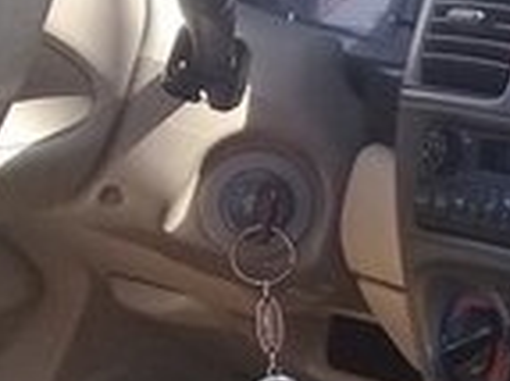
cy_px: 340
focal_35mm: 143
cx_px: 1077
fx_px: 2105
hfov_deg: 12.0
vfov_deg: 10.3
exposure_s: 1/114
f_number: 2.2
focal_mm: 3.3
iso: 50
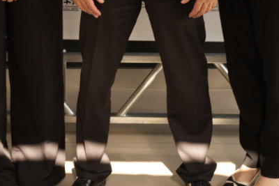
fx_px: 814
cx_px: 75
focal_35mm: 105
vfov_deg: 12.5
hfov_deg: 19.3
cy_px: -80
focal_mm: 35
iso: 400
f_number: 5.6
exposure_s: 1/100
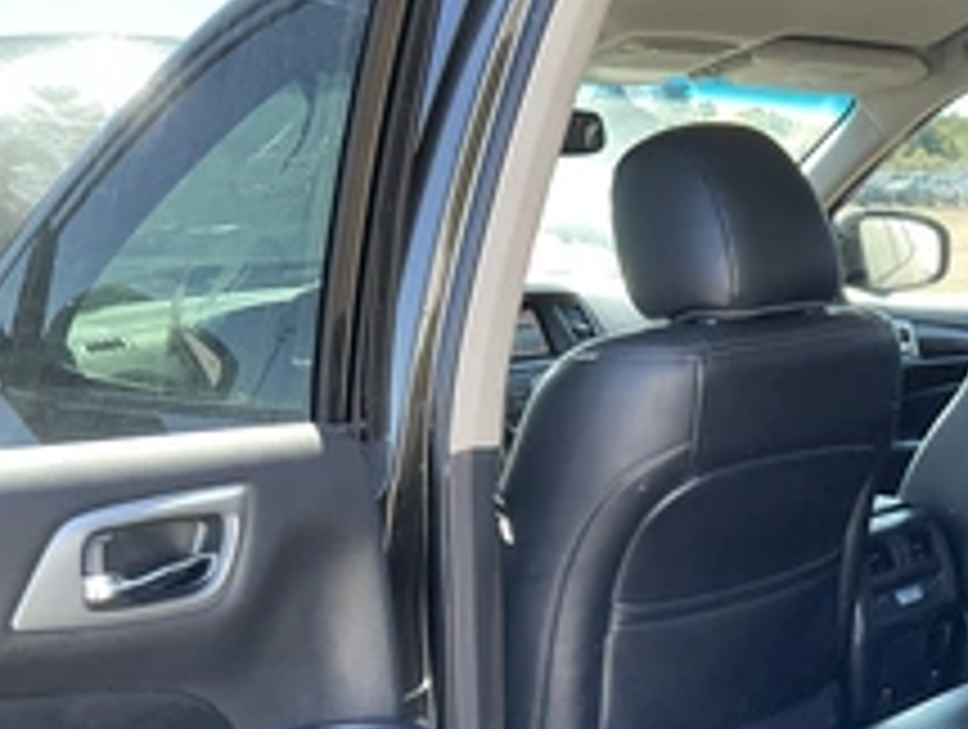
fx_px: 1457
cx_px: 801
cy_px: 598
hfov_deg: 35.3
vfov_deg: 27.5
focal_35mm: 52
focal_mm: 3
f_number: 1.8
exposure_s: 1/122
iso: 50
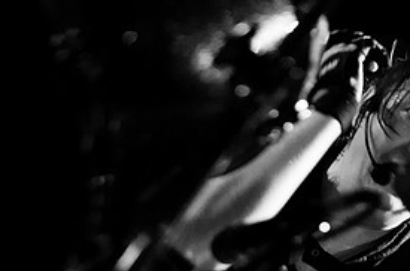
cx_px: 332
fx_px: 1079
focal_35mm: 95
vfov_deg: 14.2
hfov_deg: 21.2
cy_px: 249
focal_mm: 30
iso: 1000
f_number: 1.8
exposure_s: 1/160
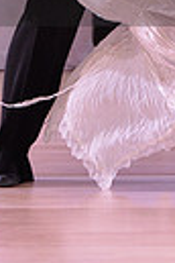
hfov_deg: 1.5
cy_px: -41
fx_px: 6562
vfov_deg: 2.3
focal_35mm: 900
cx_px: 52
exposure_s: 1/250
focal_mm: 200
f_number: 4.5
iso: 1600
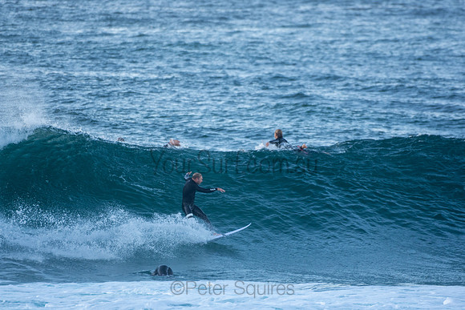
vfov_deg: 1.8
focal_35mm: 750
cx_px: 232
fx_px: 9689
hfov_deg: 2.7
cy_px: 155
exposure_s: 1/400
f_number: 5.6
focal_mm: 500
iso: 450
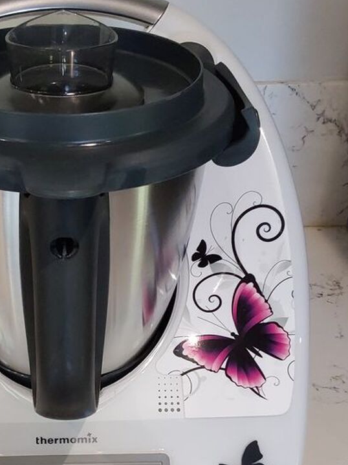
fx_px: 697
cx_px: 60
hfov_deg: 27.3
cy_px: 301
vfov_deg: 36.5
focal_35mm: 52
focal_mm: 2.91
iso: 200
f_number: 1.9
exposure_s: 1/60
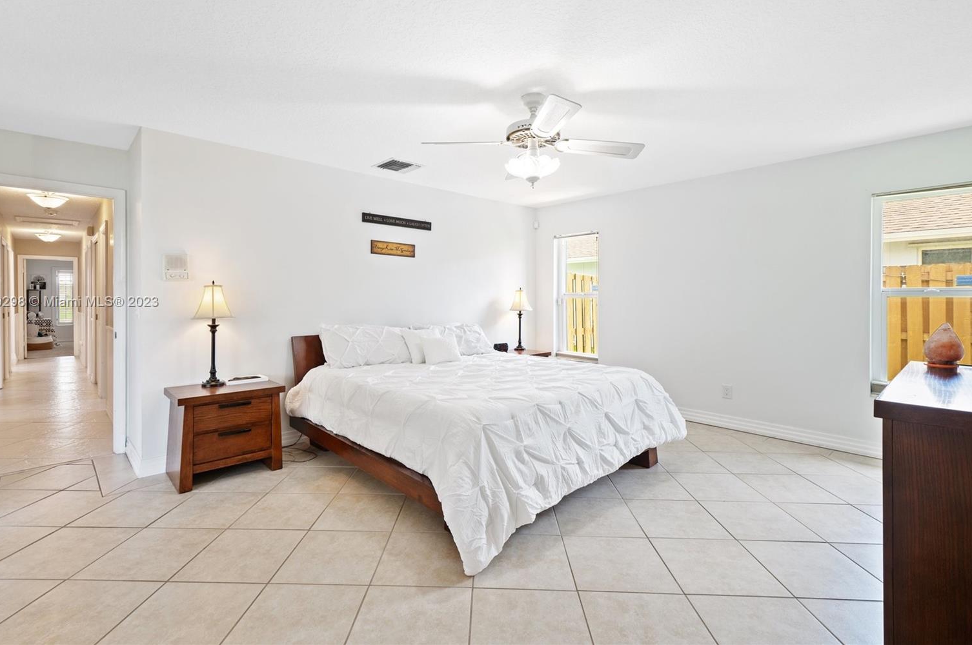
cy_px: 303
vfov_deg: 70.2
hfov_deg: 93.3
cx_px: 468
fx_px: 458
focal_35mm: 17
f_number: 8
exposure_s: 1/4
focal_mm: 16
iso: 200
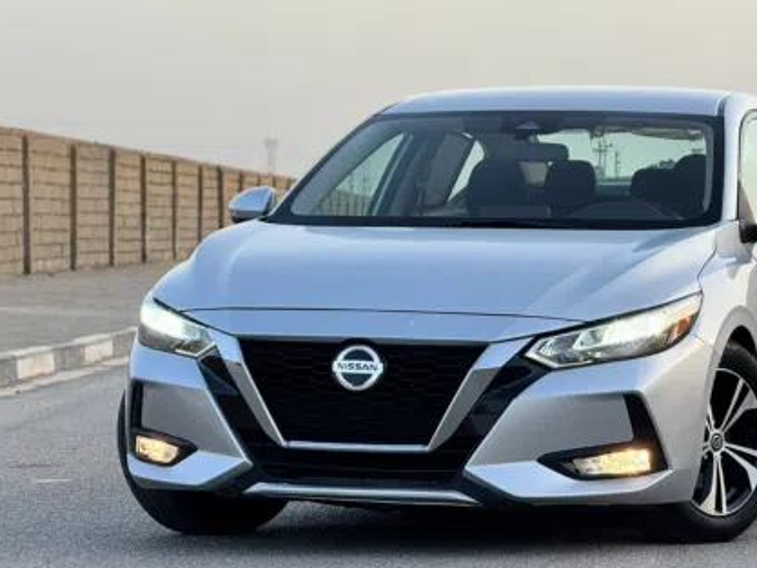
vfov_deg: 8.1
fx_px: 4025
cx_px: 559
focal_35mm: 184
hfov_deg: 10.7
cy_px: 318
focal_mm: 15.66
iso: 50
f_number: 2.8
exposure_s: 1/119
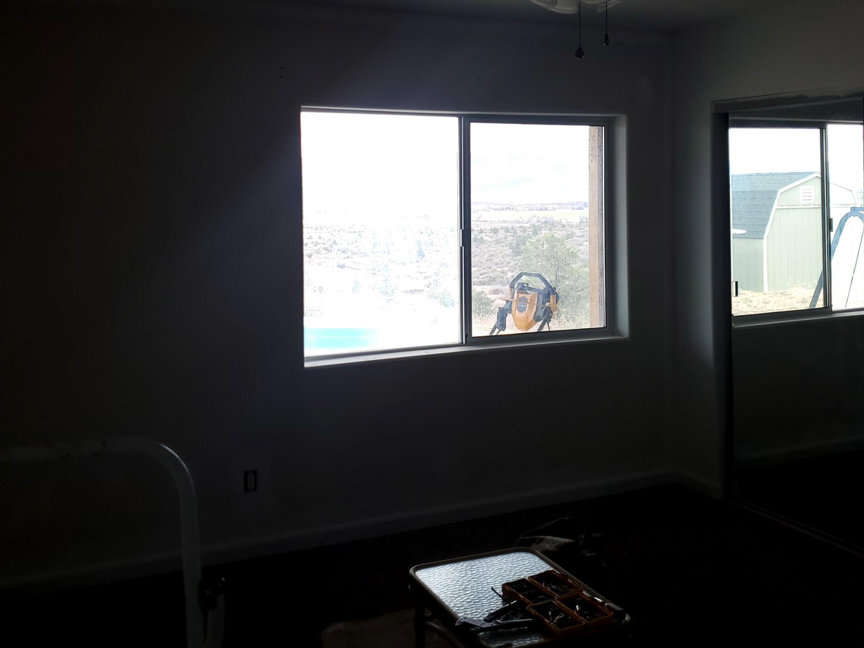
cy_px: 203
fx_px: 898
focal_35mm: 36
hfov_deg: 51.3
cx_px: 447
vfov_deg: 39.1
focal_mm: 4.3
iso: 50
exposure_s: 1/224
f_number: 1.5
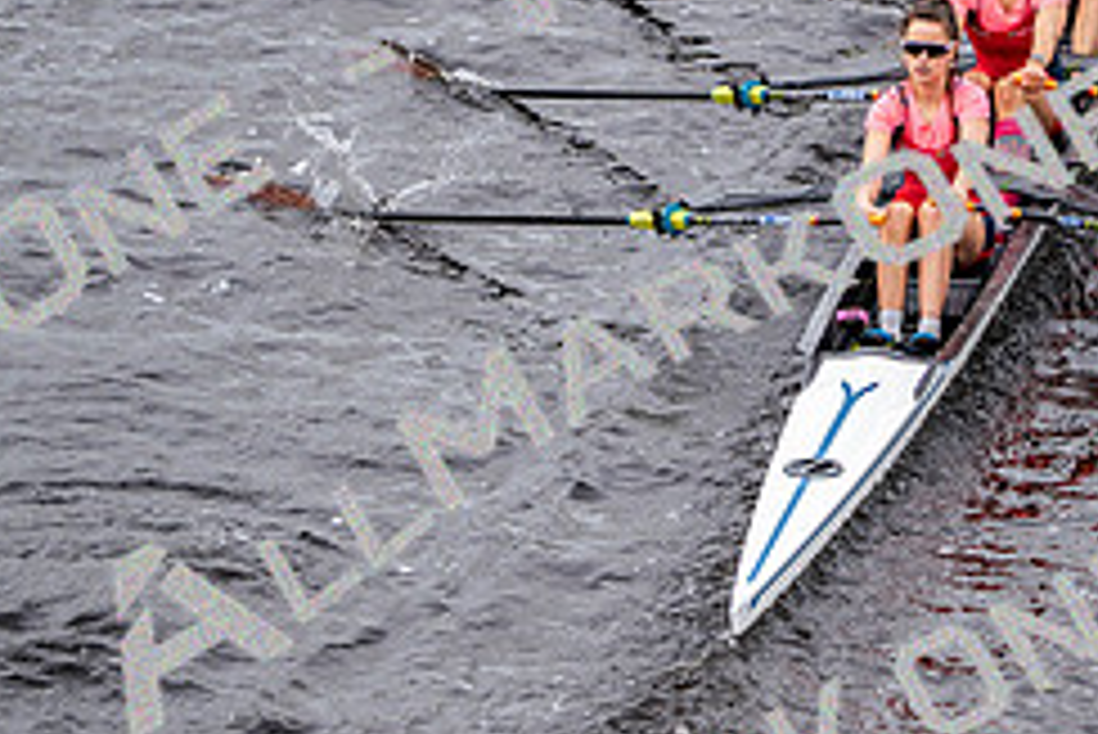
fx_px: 14496
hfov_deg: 4.3
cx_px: 1026
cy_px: 43
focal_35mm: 475
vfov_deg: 2.9
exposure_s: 1/2000
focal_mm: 200
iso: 250
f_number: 2.8
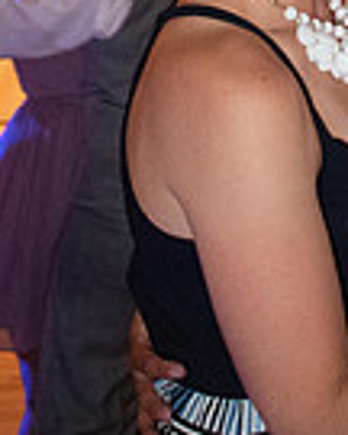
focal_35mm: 127
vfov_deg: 14.5
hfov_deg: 11.8
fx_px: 1635
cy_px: -145
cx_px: 474
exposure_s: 1/60
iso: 6400
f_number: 4
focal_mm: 27
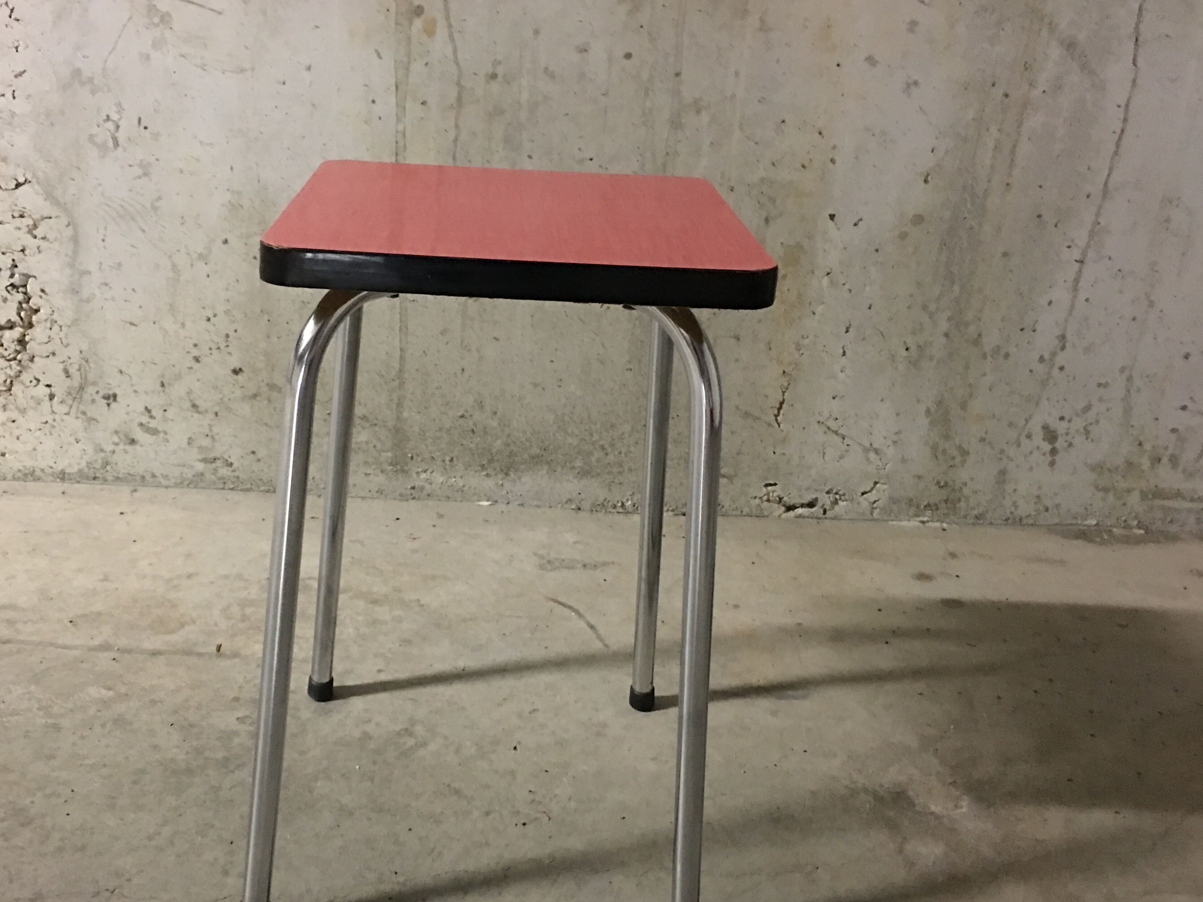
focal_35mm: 35
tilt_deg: -25.4
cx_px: 490
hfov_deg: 52.3
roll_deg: -2.5
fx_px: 1216
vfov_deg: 40.5
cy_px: 540
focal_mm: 4.15
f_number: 2.2
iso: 125
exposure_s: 1/4
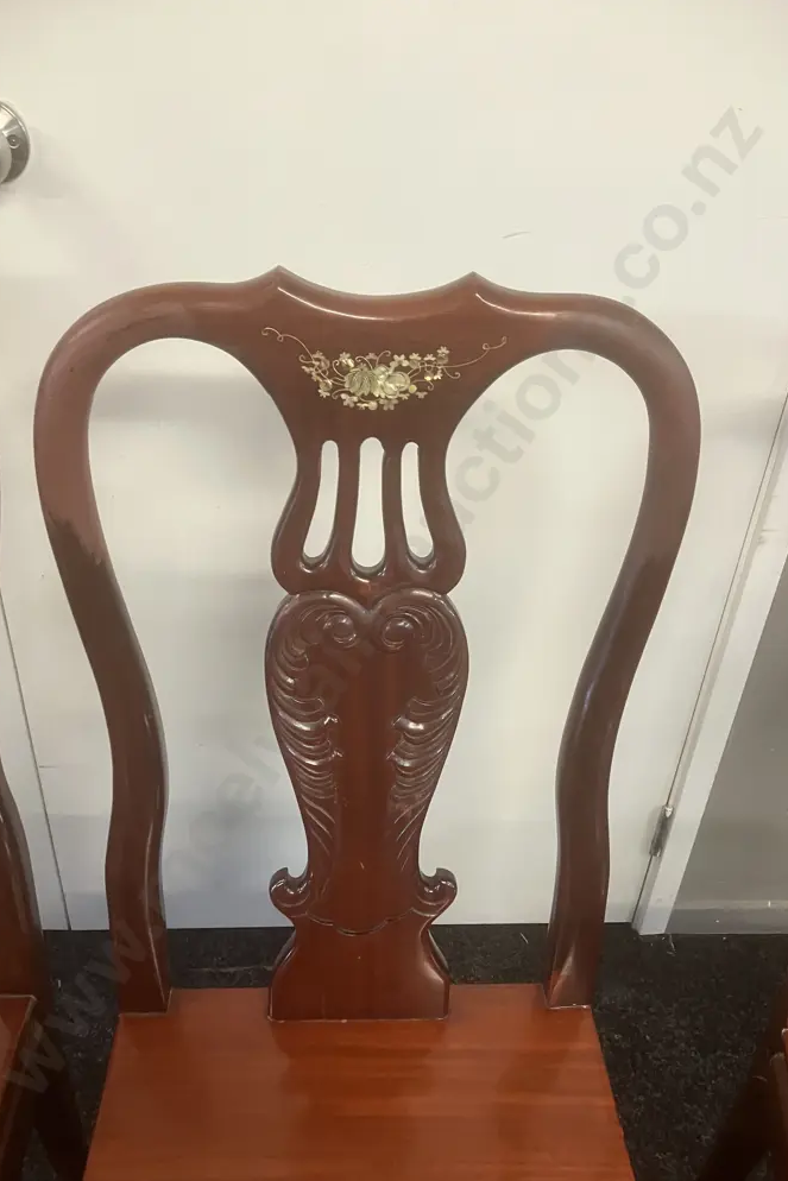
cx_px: 382
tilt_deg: -33.9
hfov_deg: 43.6
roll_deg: -1.6
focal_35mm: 30
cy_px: 605
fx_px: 985
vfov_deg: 61.9
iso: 160
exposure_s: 1/50
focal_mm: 3.99
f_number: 1.8
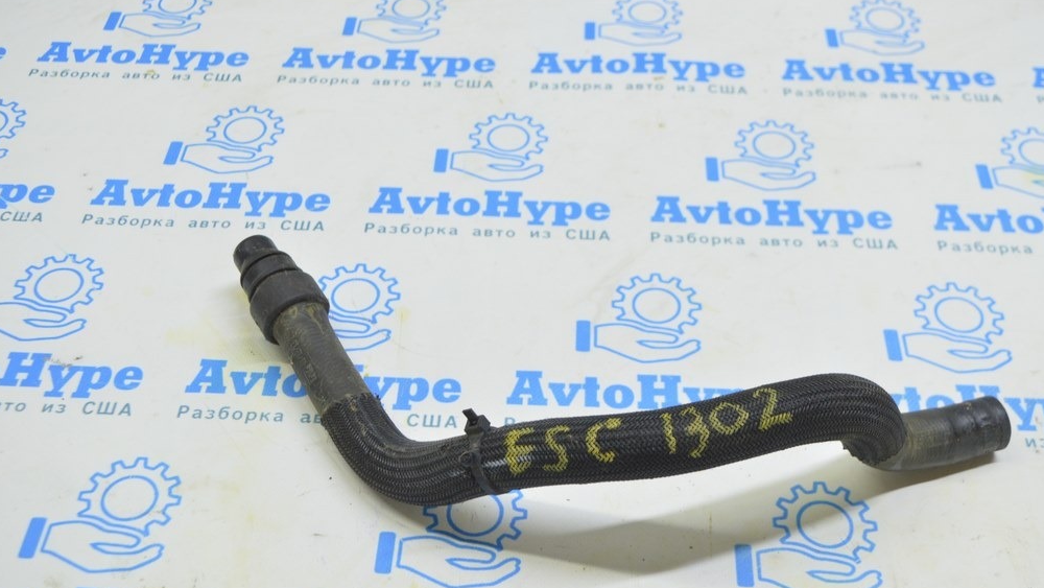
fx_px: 1246
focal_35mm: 45
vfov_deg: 26.5
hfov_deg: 45.5
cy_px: 324
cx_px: 528
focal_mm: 28
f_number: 5.6
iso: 400
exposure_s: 1/20
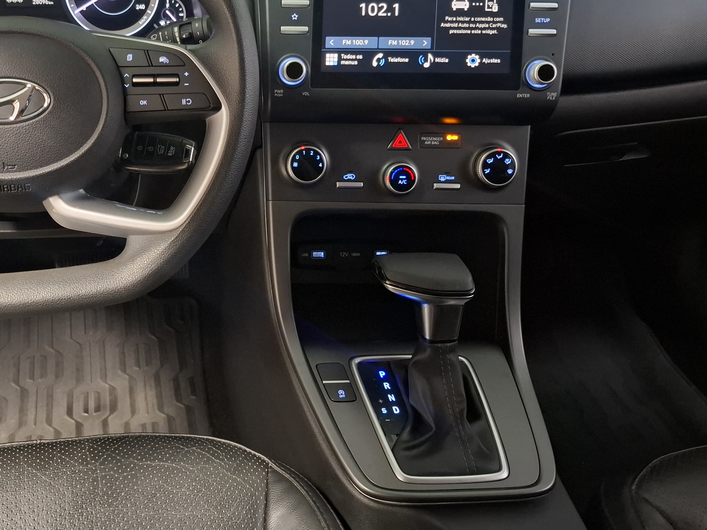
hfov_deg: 52.3
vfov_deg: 41.2
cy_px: 171
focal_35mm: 34
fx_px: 694
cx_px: 203
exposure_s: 1/20
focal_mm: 5.54
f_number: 1.8
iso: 800
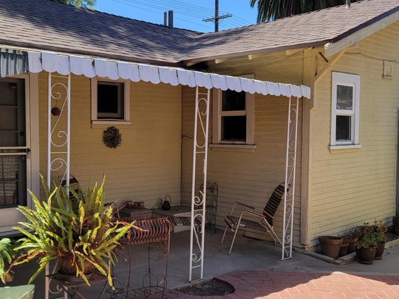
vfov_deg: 34.3
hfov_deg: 44.8
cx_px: 184
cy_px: 169
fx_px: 484
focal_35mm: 42
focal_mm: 5.4
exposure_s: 1/1114
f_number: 1.8
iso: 40
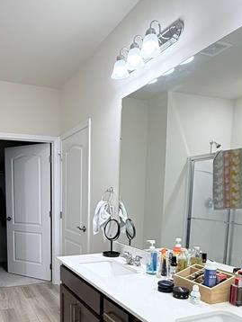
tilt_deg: -6.2
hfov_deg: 45.5
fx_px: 279
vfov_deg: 57.8
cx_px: 65
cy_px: 228
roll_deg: -0.6
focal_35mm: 30
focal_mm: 2.22
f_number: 2.2
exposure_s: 1/120
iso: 200
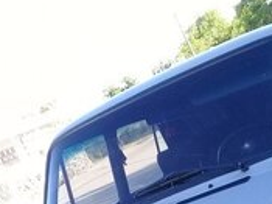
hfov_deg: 22.1
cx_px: 207
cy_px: 296
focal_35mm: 88
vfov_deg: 15.6
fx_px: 691
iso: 50
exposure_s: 1/150
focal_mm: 3.3
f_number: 2.2
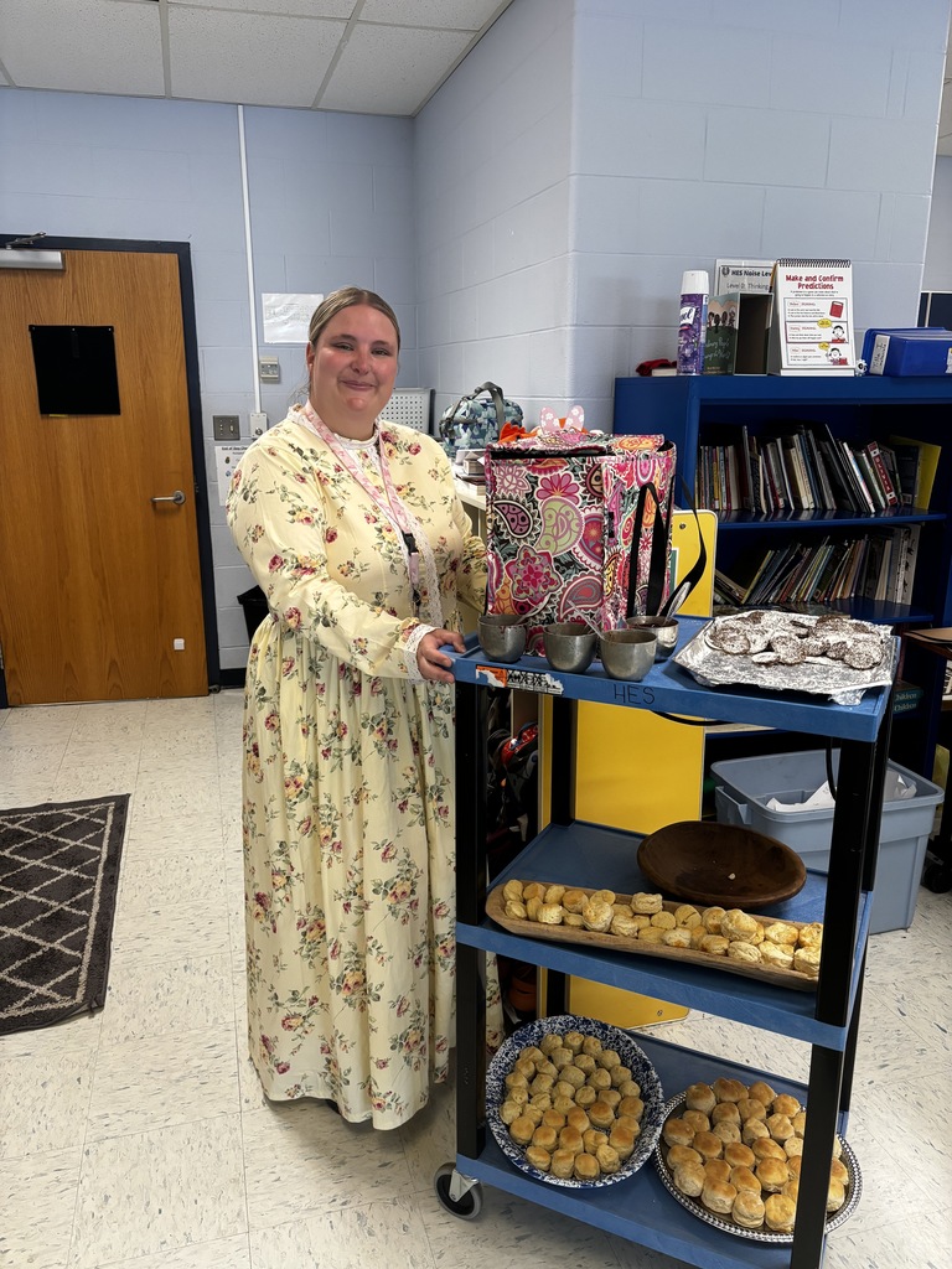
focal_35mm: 26
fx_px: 953
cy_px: 634
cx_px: 476
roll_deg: -0.2
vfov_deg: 67.3
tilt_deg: -14.1
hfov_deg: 53.1
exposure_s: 1/60
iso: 250
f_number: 1.6
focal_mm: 5.96
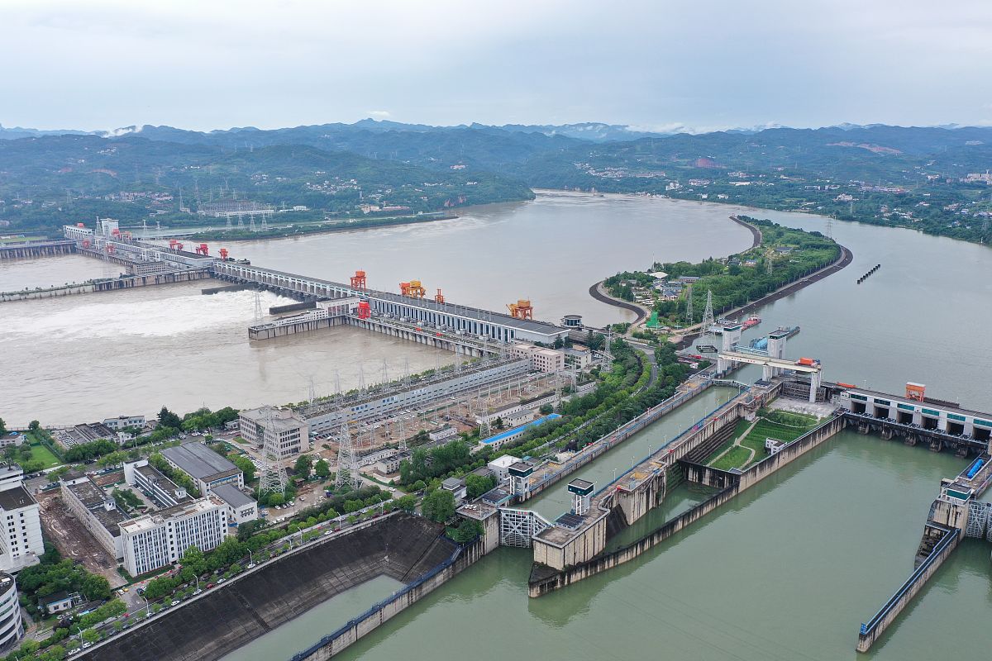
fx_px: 771
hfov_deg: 65.5
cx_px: 496
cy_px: 330
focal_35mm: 28
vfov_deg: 46.4
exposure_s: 1/320
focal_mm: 10.26
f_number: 5
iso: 100
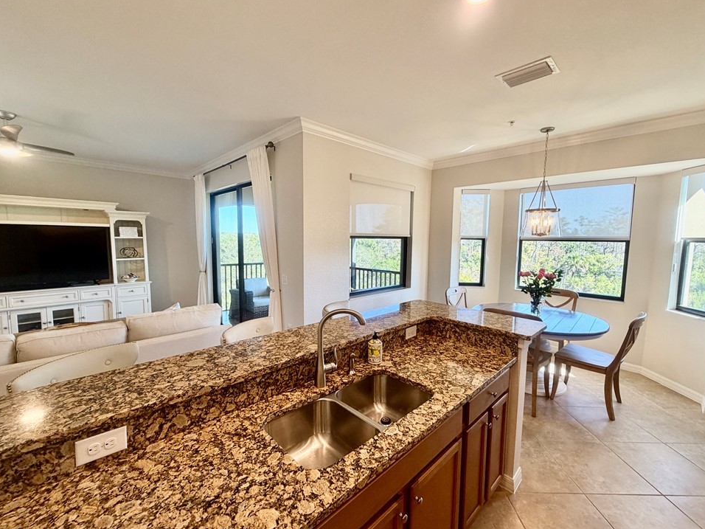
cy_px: 264
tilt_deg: -4.2
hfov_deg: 98.2
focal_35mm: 15
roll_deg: -0.6
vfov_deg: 81.7
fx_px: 305
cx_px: 361
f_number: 2.2
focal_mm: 2.22
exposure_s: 1/120
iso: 200
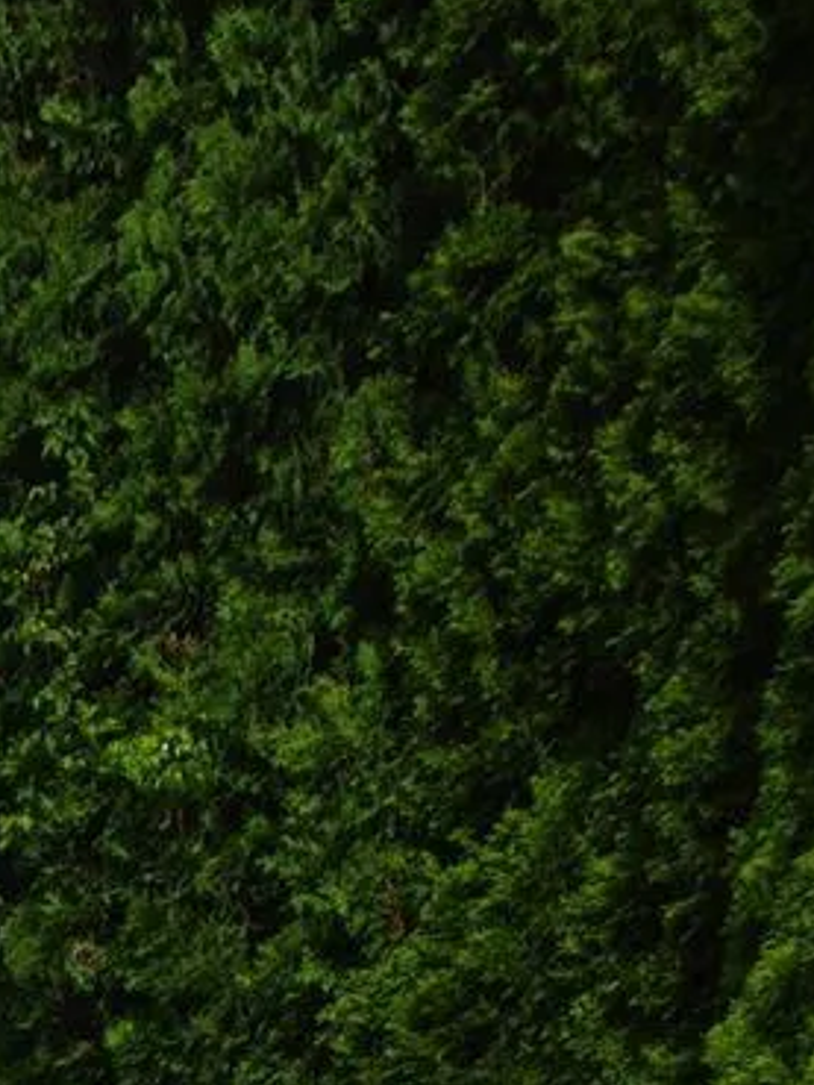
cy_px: 1091
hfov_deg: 5.7
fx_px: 7897
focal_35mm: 252
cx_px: -1049
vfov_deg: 7.8
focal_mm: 28
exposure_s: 1/500
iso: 200
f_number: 8
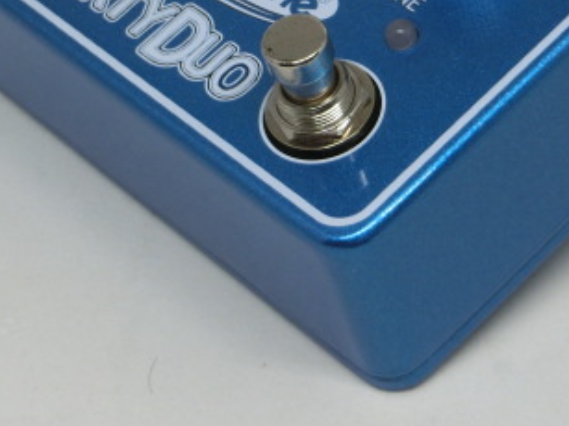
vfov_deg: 10.1
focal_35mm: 146
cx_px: 337
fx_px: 2399
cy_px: 13
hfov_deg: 13.5
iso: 200
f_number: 5.2
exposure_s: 1/125
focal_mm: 12.4
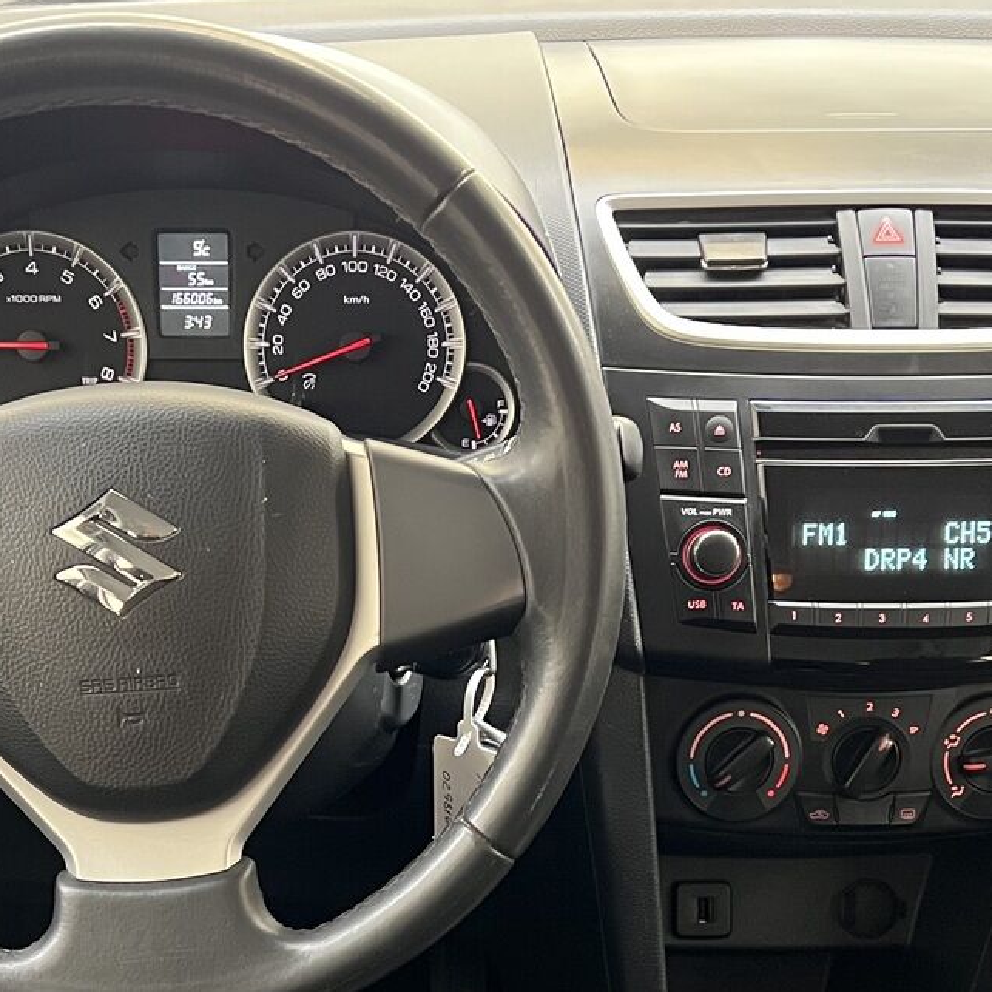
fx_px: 1978
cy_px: 882
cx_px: 394
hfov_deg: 28.1
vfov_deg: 27.2
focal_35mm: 61
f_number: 1.5
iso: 400
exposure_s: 1/33
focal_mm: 5.7
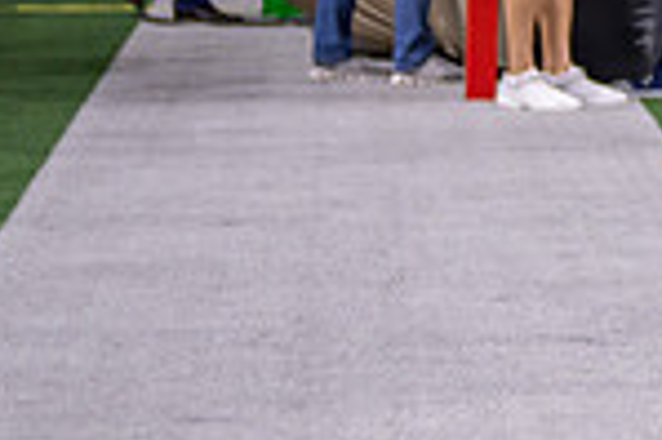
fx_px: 5364
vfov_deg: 4.7
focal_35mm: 292
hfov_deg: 6.8
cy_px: -222
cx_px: 1474
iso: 500
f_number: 1.2
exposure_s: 1/1000
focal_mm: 50
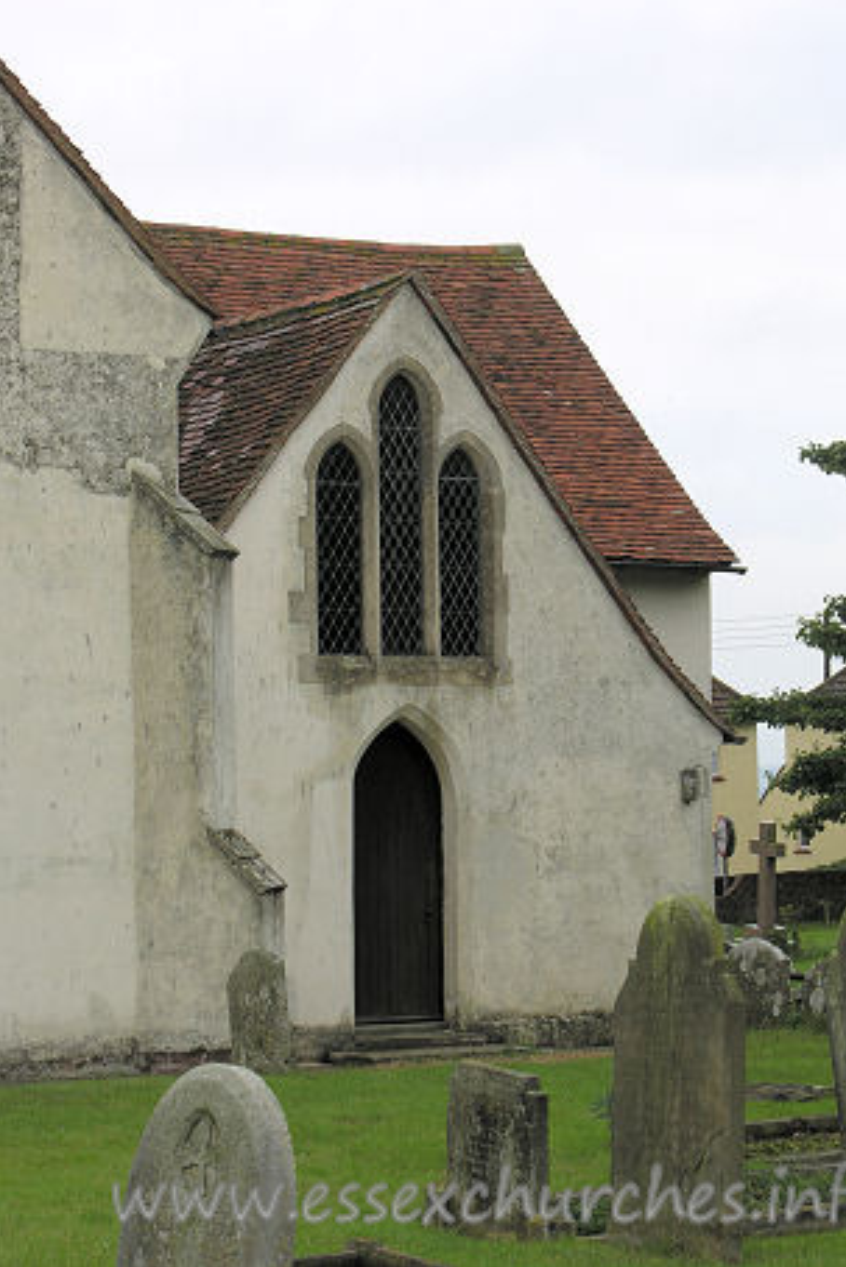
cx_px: 457
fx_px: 3487
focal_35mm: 99
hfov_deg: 13.8
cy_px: 628
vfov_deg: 20.6
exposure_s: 1/152
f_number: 6.3
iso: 50
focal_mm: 24
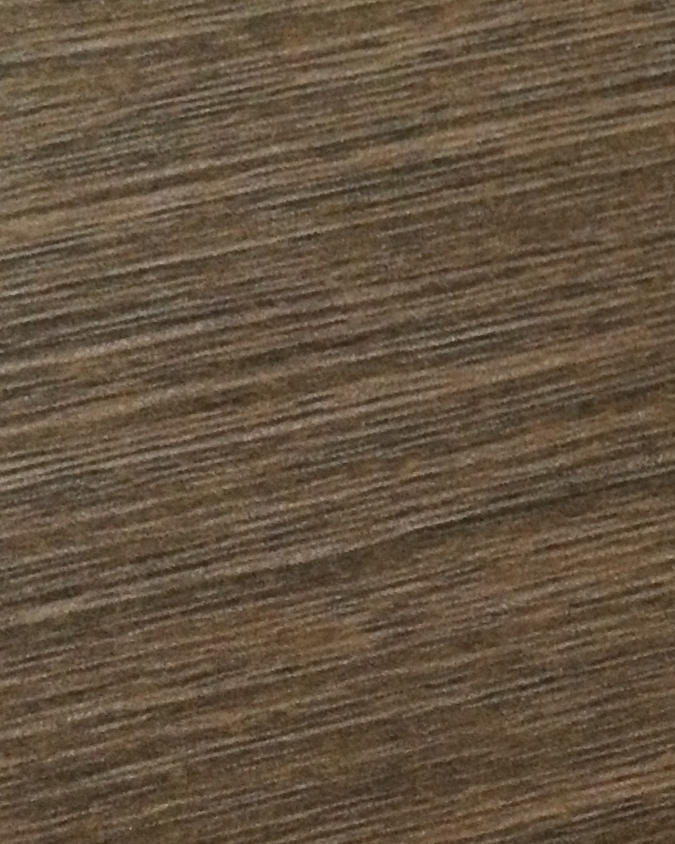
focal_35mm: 84
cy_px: 674
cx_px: 1083
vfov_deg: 22.4
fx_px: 2098
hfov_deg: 16.3
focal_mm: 4.15
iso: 320
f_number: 2.2
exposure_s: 1/25
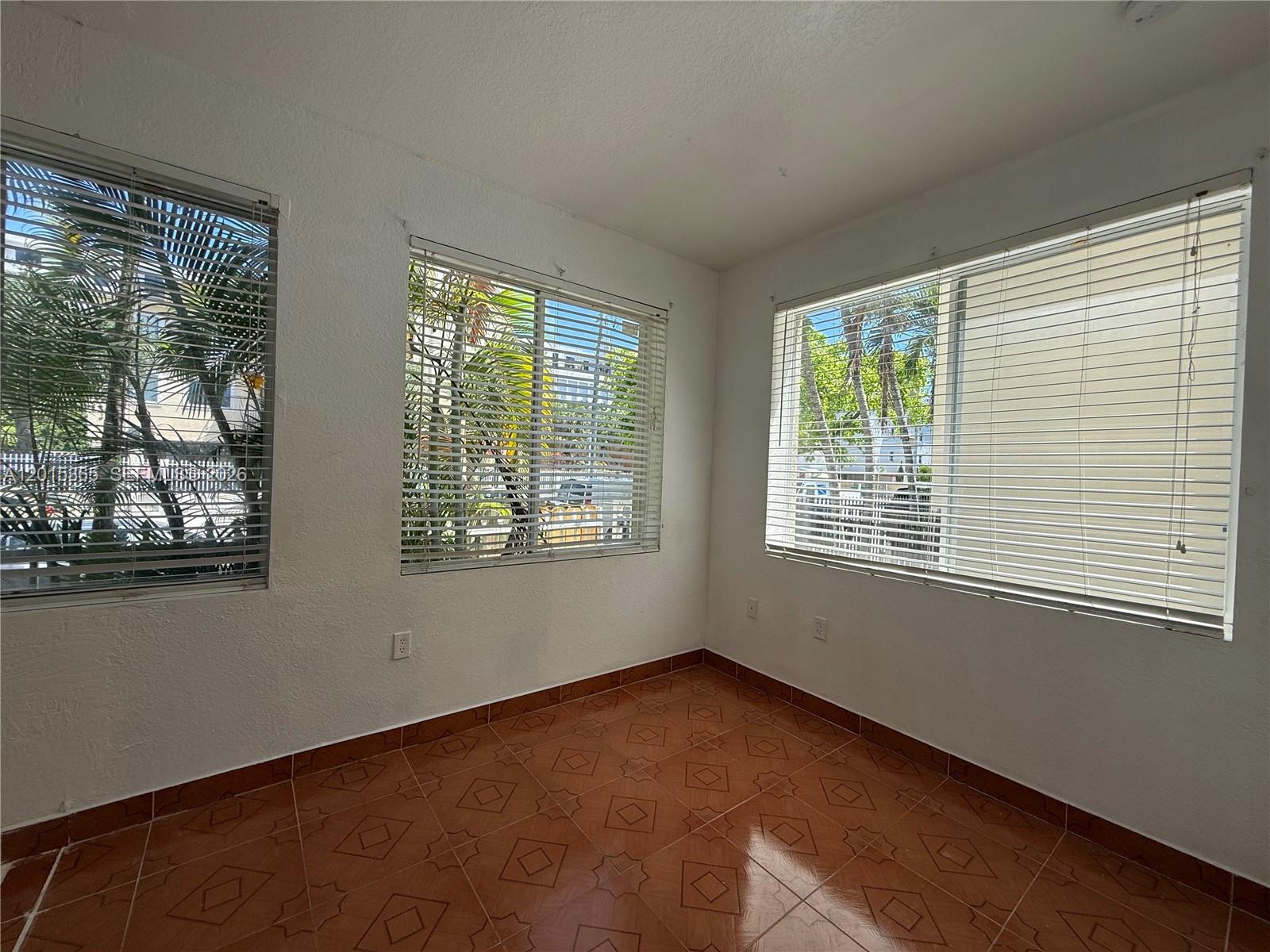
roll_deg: -1.9
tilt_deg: -0.1
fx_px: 514
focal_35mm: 14
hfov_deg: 102.1
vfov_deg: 85.7
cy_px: 476
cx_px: 635
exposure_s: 1/518
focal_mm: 2.22
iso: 50
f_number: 2.2
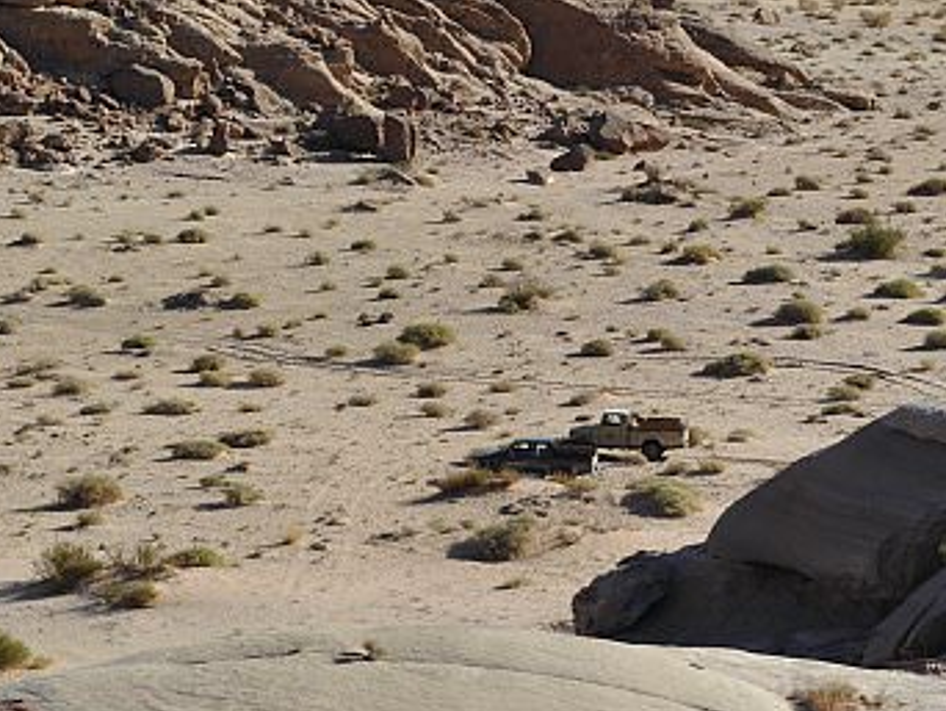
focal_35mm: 139
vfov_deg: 10.7
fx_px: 3801
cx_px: 647
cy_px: 192
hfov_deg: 14.2
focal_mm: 55
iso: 200
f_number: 9
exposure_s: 1/320
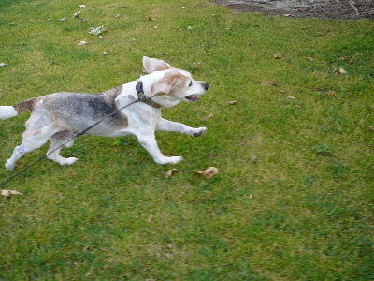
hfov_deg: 52.6
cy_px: 140
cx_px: 187
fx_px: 378
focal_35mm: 35
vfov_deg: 40.7
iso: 80
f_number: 2.8
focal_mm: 5.2
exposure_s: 1/400
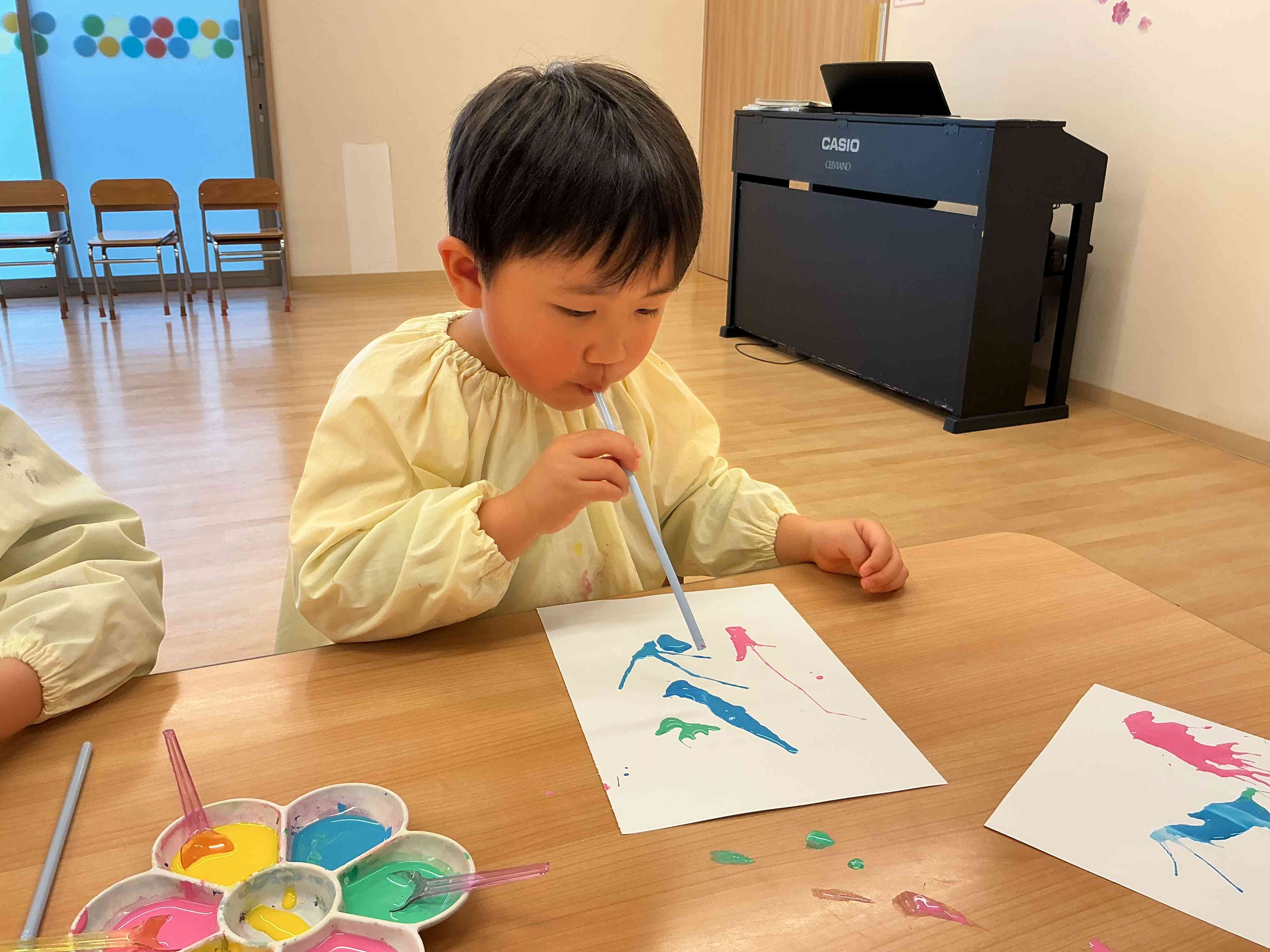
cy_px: 476
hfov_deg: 61.7
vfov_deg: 48.2
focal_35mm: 29
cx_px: 635
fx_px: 1064
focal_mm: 3
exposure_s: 1/120
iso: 40
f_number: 1.8
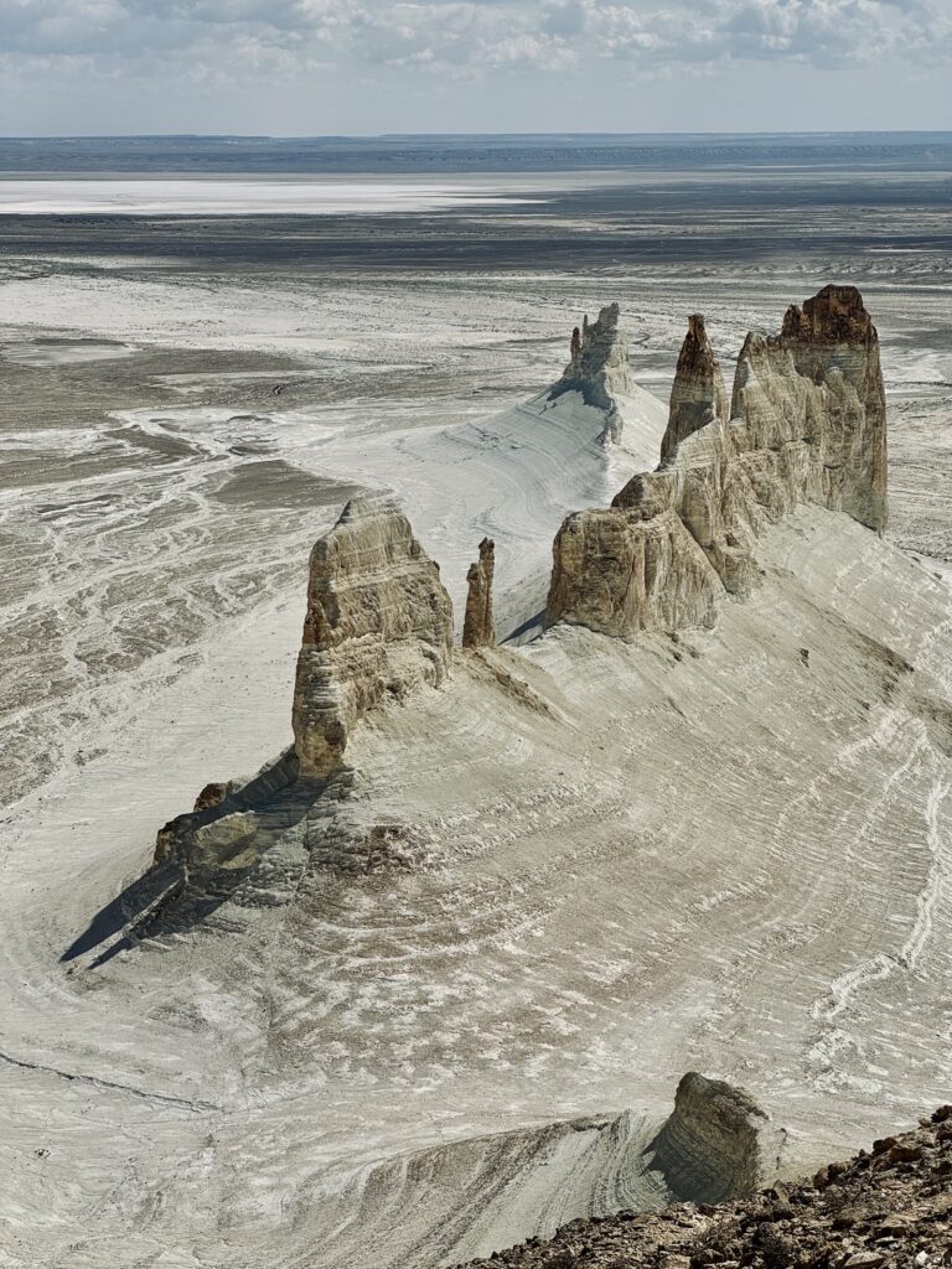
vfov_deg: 25.3
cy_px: 634
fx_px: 2824
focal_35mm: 77
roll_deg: -0.3
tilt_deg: -11.3
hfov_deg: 19.1
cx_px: 476
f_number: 2.8
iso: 25
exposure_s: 1/2597
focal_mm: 9
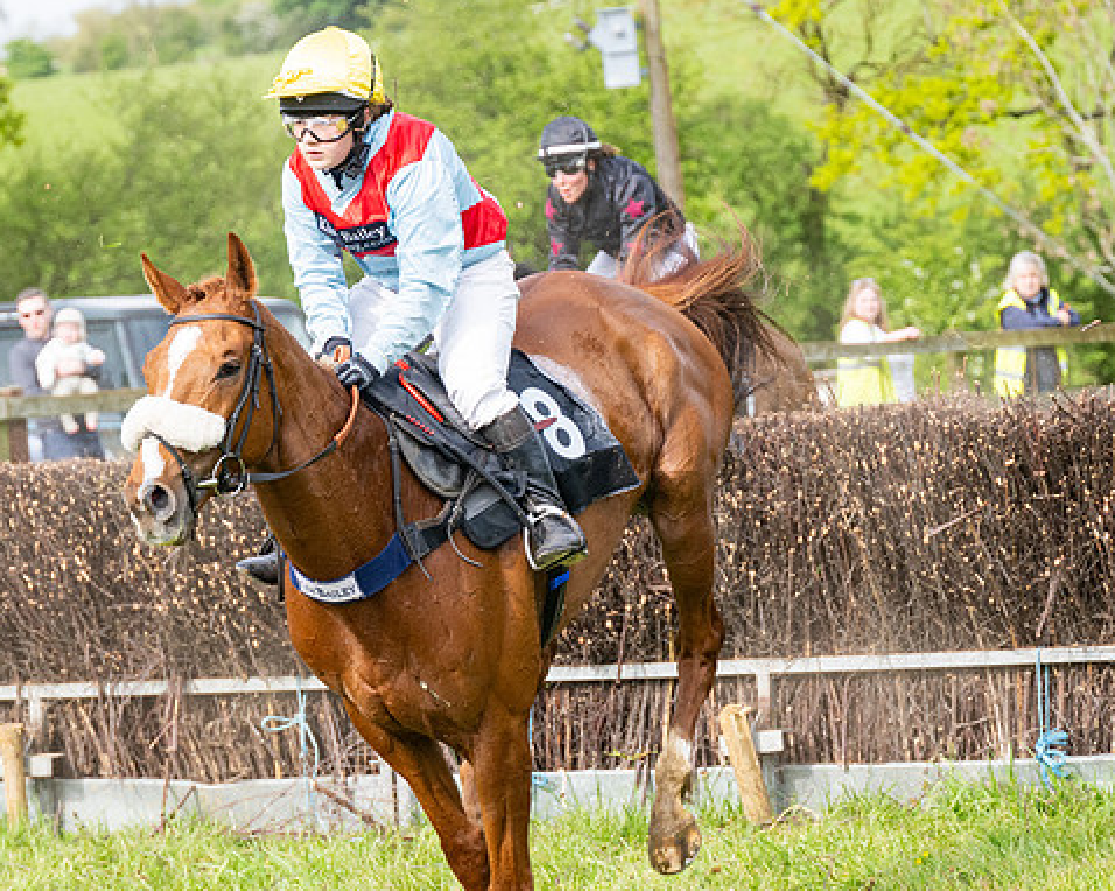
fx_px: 6432
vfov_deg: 7.9
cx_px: 490
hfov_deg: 9.9
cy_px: 520
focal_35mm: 195
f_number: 4
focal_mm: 98
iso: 400
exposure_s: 1/1600
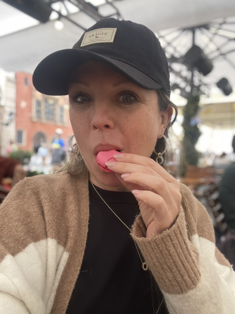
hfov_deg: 46.8
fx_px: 272
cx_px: 118
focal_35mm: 30
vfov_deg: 60.0
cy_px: 157
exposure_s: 1/69
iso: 100
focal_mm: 2.71
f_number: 2.2
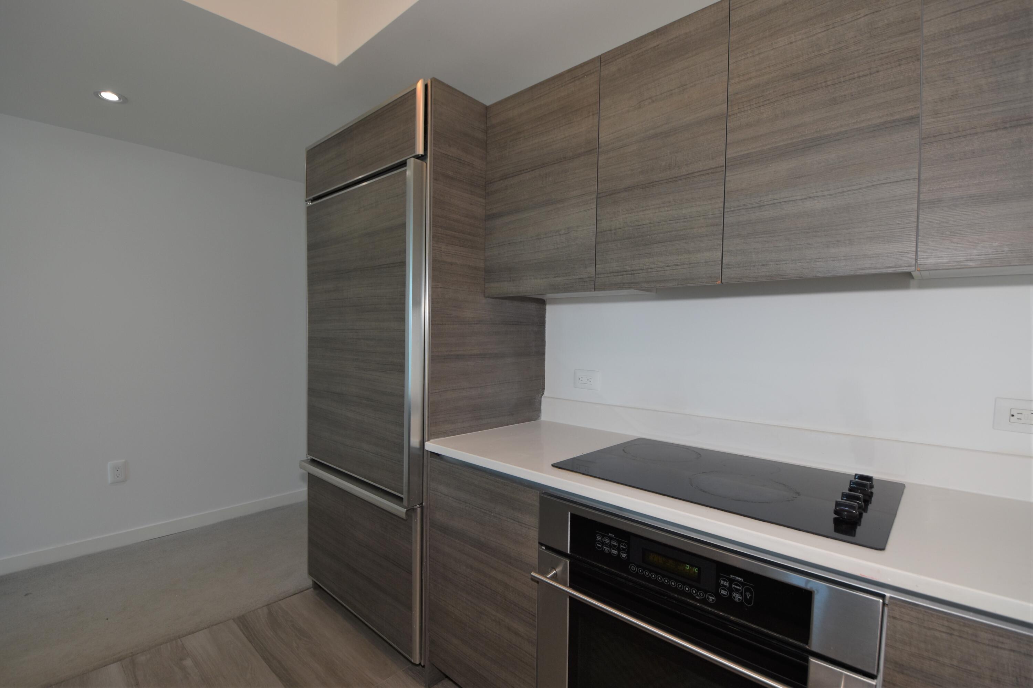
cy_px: 344
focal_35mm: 15
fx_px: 430
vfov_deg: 77.3
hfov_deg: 100.4
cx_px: 516
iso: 200
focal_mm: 10
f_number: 5
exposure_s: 1/60
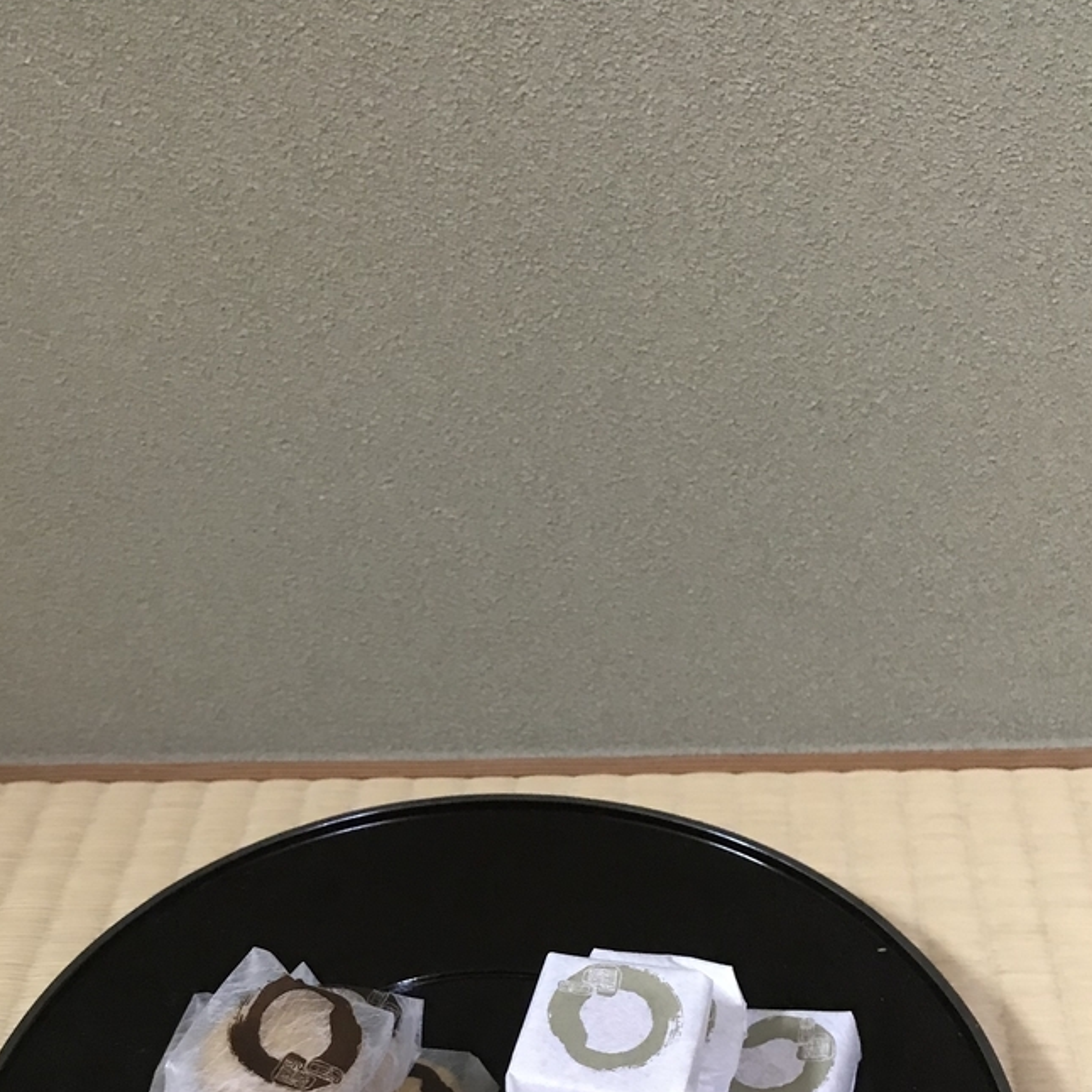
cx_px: 514
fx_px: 1642
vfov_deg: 35.5
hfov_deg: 36.8
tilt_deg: -39.2
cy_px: 887
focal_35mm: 46
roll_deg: +5.9
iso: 100
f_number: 1.8
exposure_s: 1/9
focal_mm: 3.99
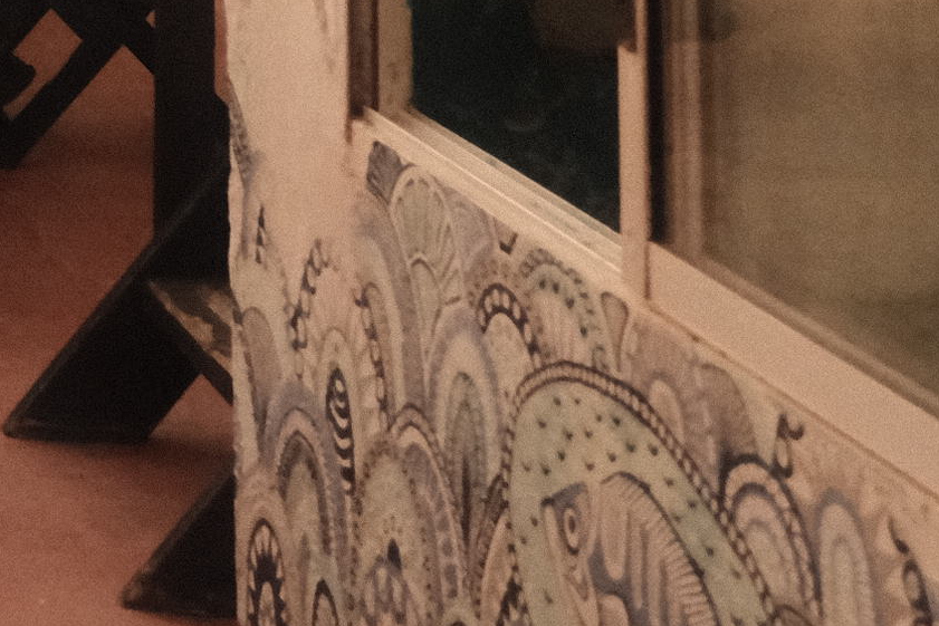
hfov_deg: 12.6
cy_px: -764
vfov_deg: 9.2
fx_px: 3574
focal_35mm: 137
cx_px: -1110
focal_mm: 20.2
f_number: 3.1
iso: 2500
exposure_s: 1/60
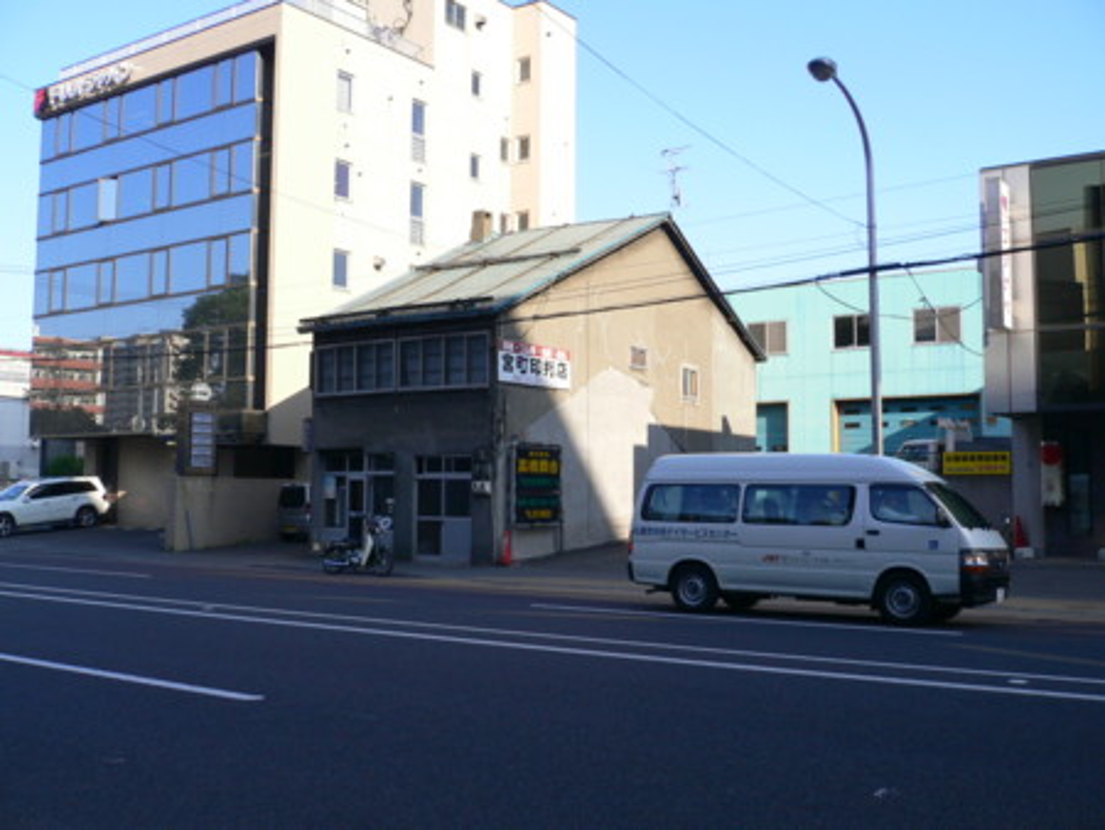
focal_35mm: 35
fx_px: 1118
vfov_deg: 40.7
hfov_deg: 52.6
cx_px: 552
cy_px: 415
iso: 80
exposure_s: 1/160
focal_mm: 5.8
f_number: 5.6
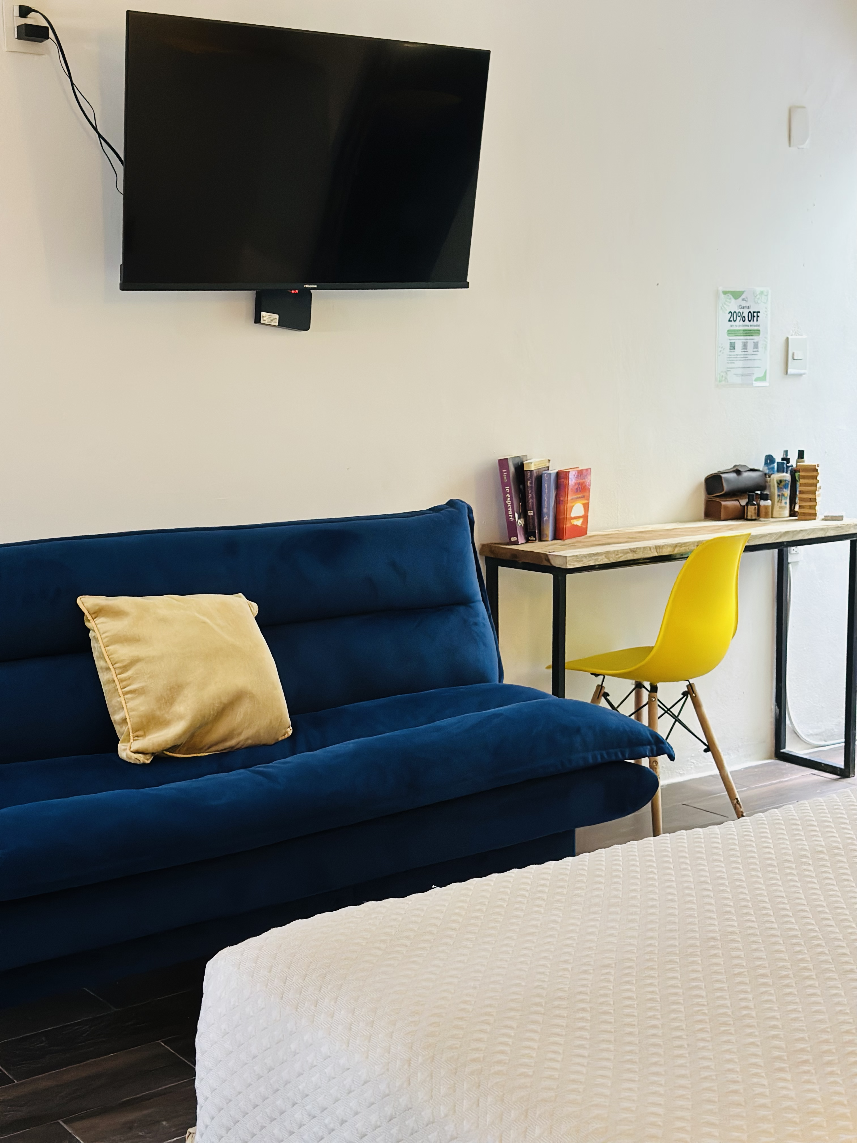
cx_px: 428
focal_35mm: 48
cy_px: 572
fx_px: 1584
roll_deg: -0.5
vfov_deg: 39.7
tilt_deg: -6.3
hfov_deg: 30.3
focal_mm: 6.86
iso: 400
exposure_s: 1/41
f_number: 1.78
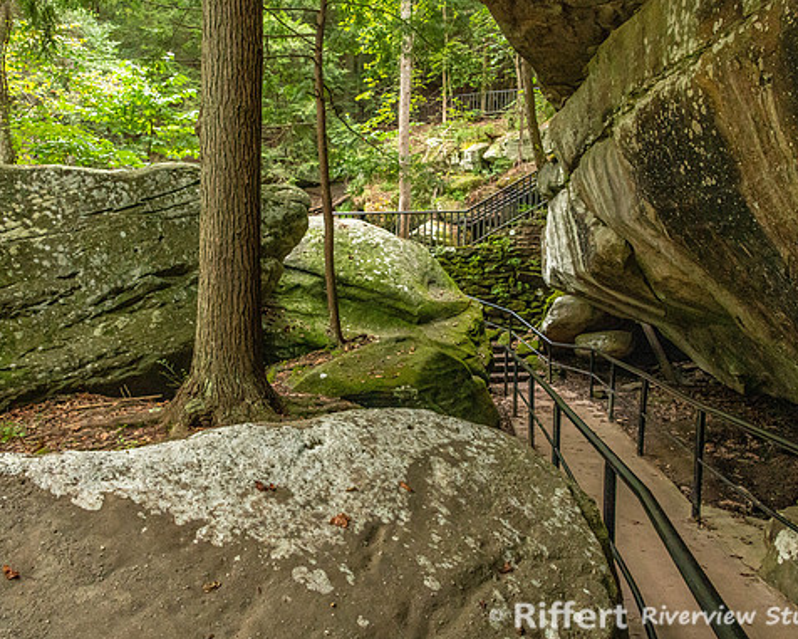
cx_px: 377
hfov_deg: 55.6
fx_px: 756
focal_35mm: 32
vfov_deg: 45.8
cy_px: 321
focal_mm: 28
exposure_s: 1/160
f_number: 8
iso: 6400
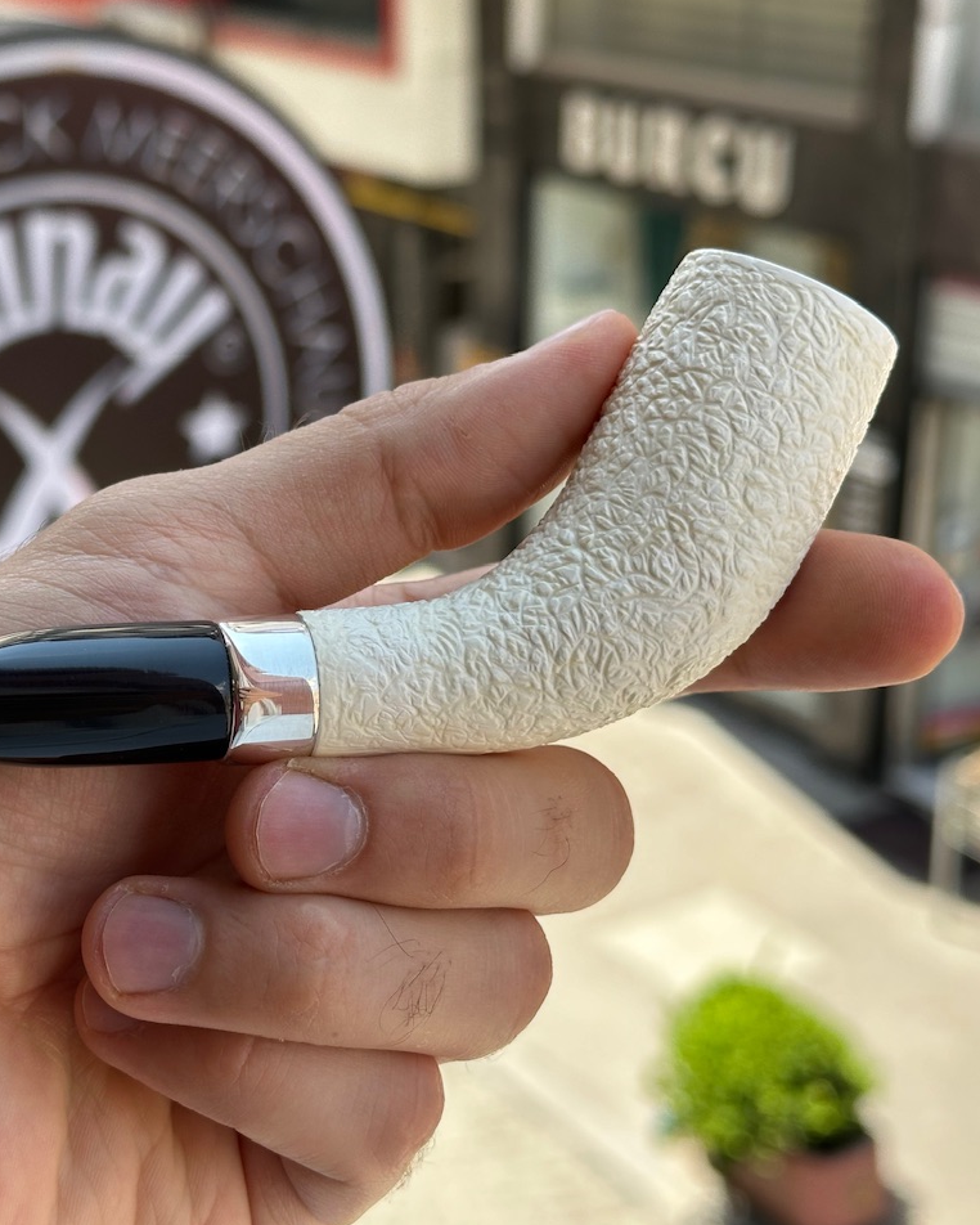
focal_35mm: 63
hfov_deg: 24.0
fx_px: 2283
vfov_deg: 30.0
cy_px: 612
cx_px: 261
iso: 64
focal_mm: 6.86
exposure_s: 1/694
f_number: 1.78
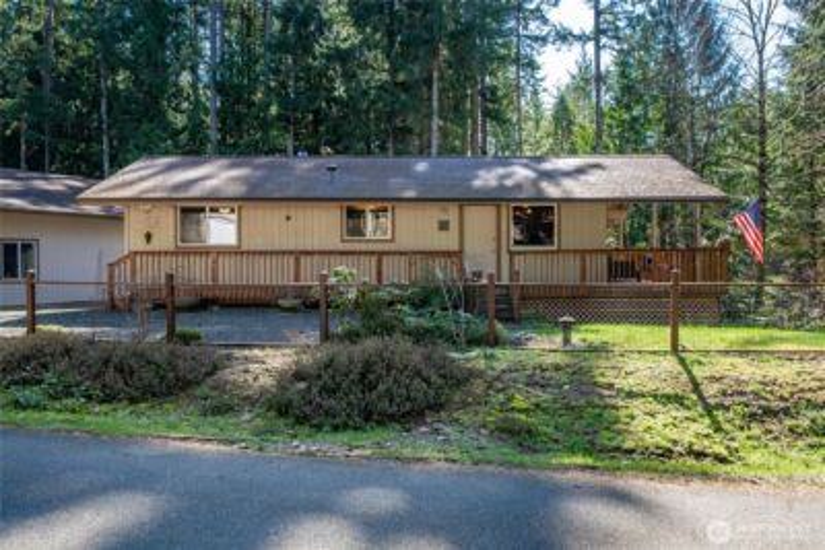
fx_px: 550
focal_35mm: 24
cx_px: 412
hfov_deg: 73.7
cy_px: 275
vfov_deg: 53.2
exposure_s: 1/30
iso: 80
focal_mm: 24
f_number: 7.1
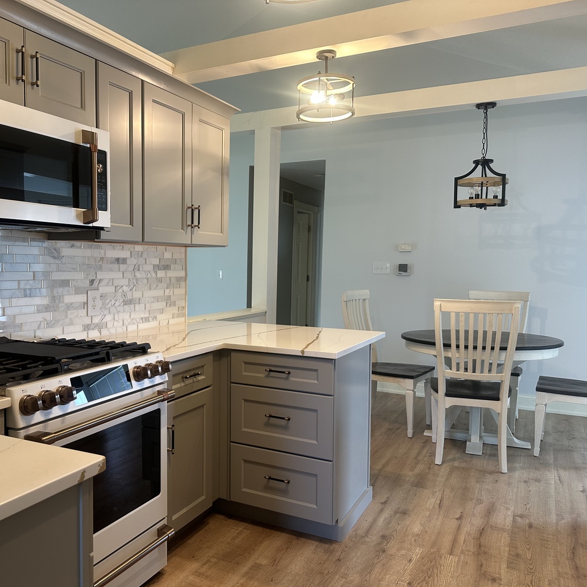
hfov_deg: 55.1
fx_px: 556
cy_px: 300
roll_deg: -1.1
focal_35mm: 29
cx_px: 227
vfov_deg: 55.6
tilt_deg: -4.1
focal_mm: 6.86
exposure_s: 1/60
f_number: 1.78
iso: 125
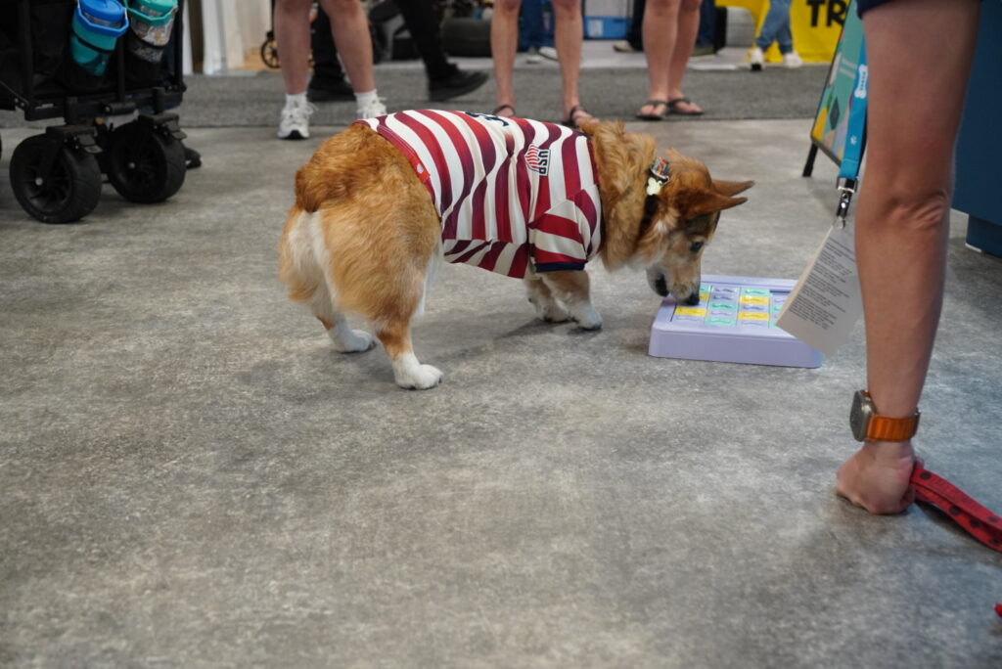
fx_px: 1128
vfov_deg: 33.1
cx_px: 501
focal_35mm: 40
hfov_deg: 47.9
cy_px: 334
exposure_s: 1/160
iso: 1600
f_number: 3.5
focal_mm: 27
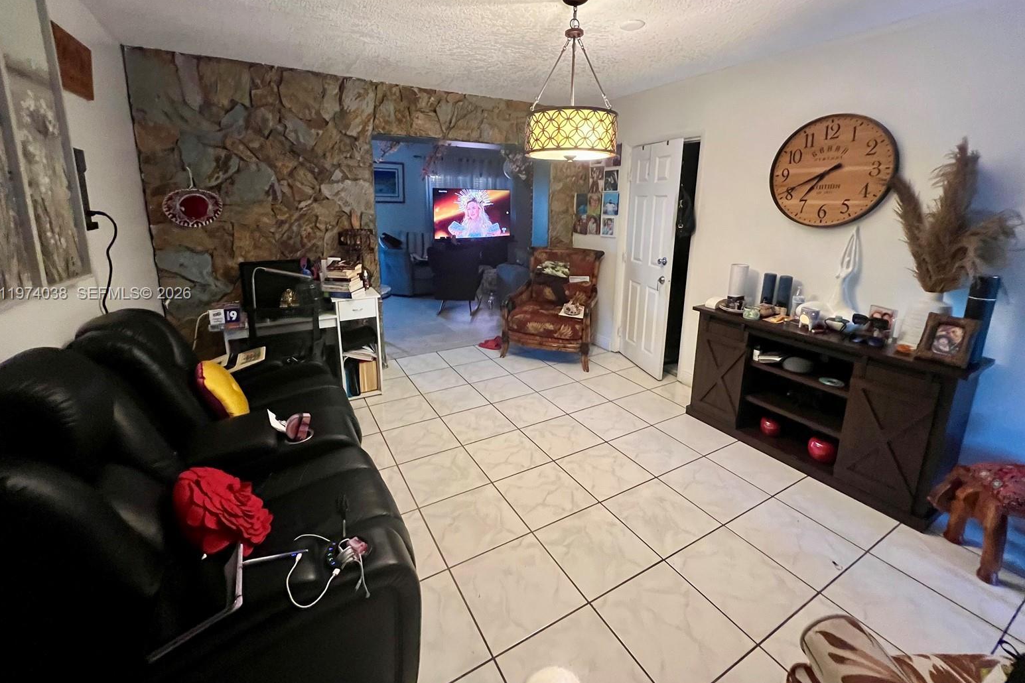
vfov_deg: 80.8
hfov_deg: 104.3
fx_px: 399
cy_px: 294
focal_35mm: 14
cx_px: 515
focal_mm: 1.57
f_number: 1.8
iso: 800
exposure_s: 1/60
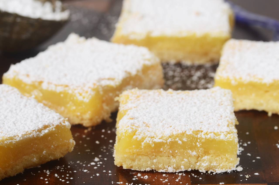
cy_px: 92
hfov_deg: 13.1
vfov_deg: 8.7
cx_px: 140
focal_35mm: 158
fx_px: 1218
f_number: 8
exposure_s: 1/100
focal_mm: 105
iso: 100
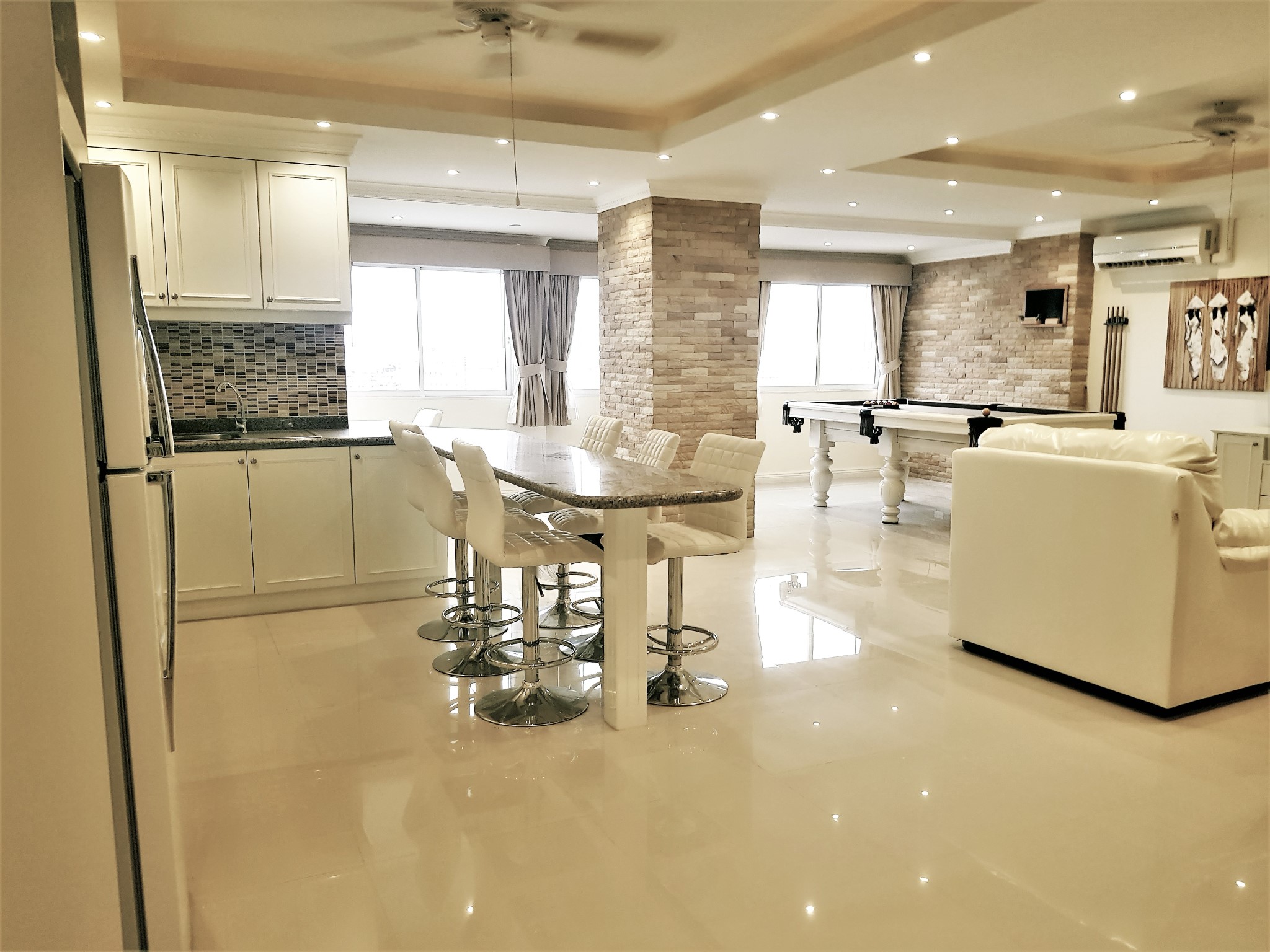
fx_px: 954
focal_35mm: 26
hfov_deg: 67.3
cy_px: 476
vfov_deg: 53.1
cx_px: 635
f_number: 1.7
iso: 64
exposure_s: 1/50
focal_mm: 4.2
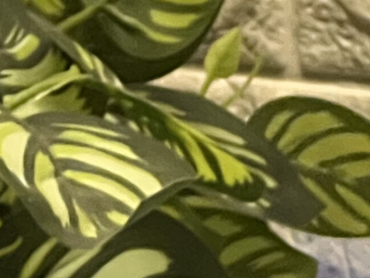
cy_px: 430
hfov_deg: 4.1
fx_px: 5088
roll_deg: +0.6
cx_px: -562
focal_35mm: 476
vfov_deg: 3.1
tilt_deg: -10.6
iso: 1000
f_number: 2.8
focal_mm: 9
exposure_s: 1/50
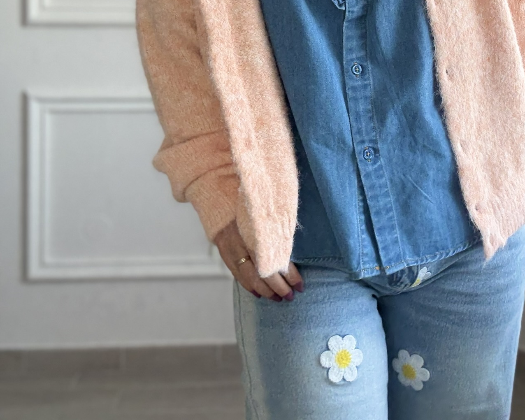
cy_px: 42
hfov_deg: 39.4
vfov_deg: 30.7
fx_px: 730
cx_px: 313
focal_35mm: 47
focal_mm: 2.69
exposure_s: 1/61
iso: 80
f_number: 1.9
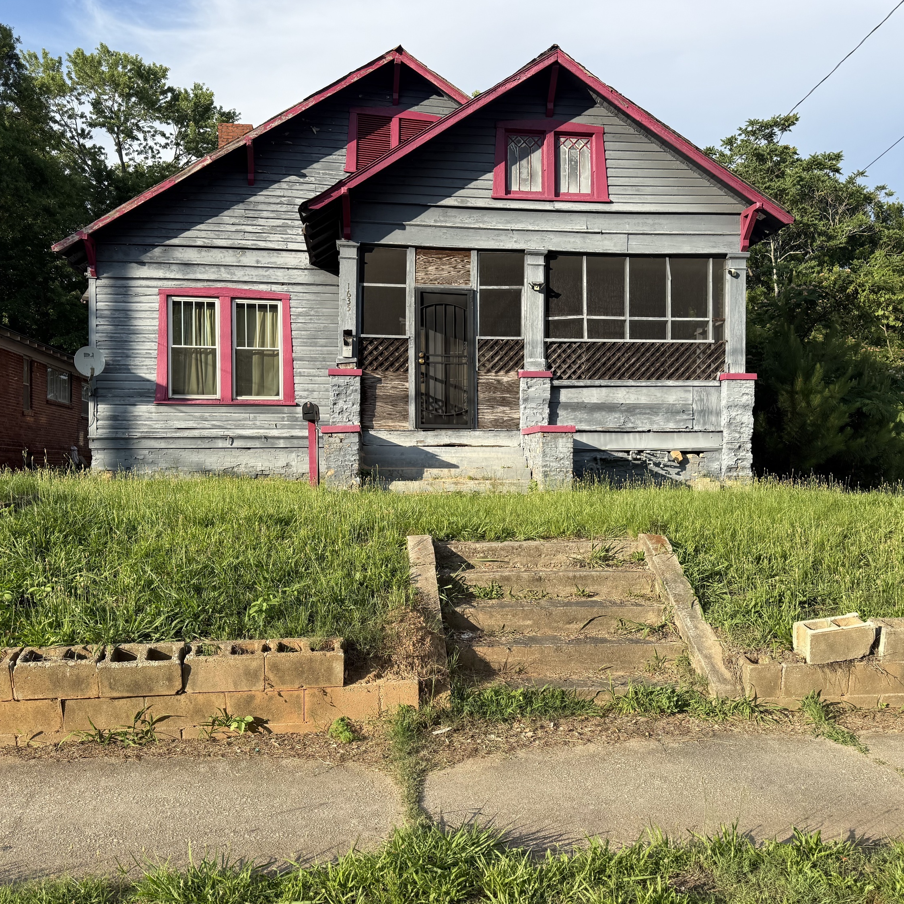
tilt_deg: +1.0
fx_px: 857
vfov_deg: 55.6
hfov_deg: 55.6
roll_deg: +0.2
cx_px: 478
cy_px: 457
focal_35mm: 29
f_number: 1.78
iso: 80
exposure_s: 1/2370
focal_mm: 6.76
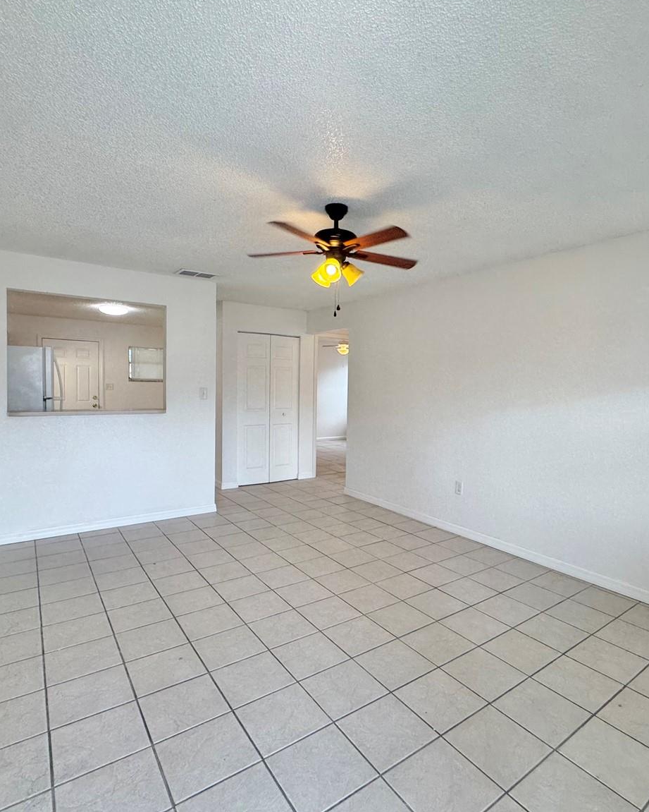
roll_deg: -1.3
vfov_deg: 83.3
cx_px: 371
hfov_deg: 70.5
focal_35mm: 19
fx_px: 456
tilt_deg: -2.8
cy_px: 401
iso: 160
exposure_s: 1/120
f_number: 2.2
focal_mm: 2.22
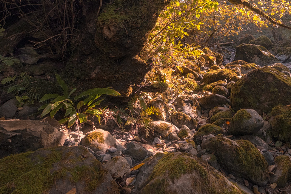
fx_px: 226
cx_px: 251
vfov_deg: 44.8
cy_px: 48
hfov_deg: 57.9
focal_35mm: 28
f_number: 10
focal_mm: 8
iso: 640
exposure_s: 1/25
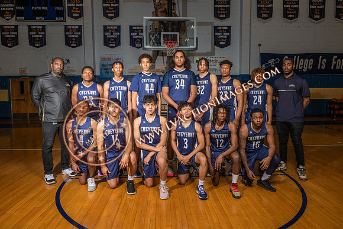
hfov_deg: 71.3
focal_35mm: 25
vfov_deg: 51.1
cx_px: 170
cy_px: 113
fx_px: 239
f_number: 7.1
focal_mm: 24
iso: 125
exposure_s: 1/125
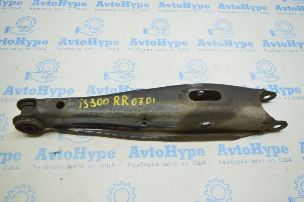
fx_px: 253
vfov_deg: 43.5
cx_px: 152
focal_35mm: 30
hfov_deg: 62.0
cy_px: 101
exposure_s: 1/60
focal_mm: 20
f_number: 3.8
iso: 400
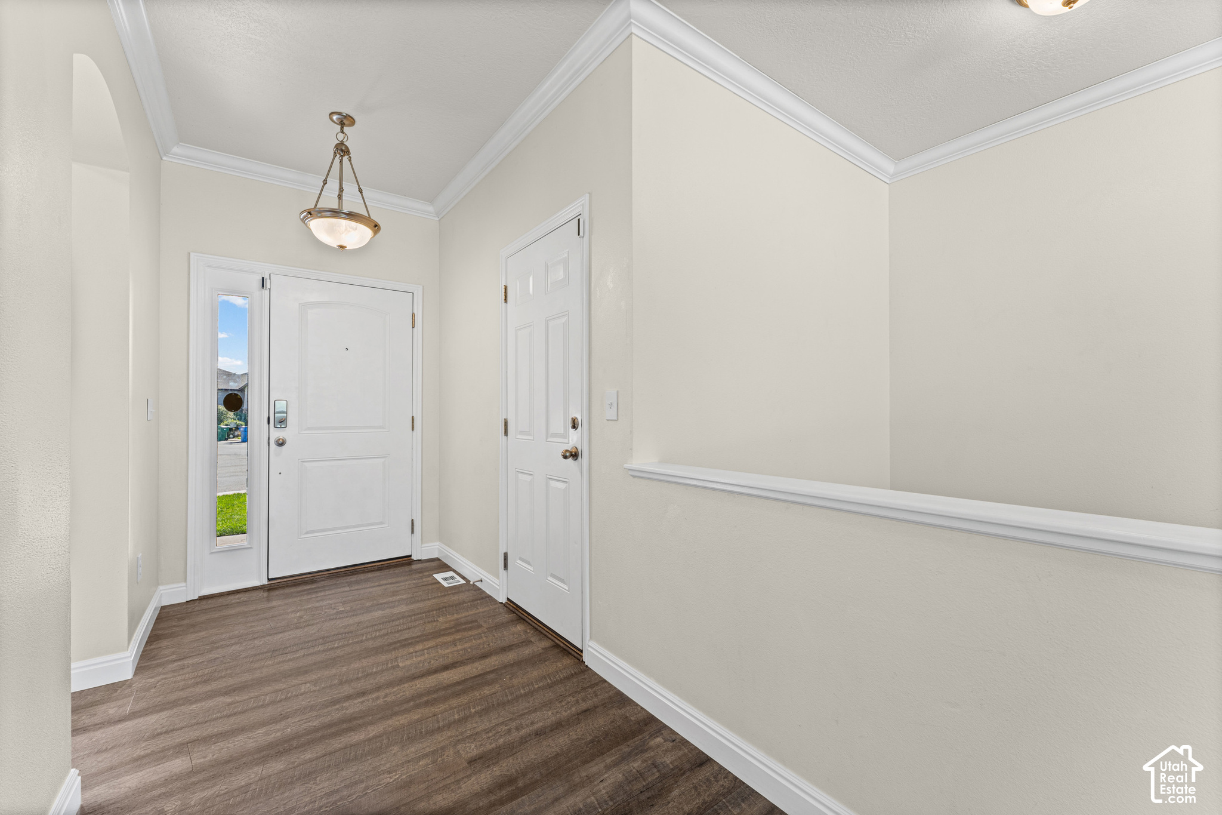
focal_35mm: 14
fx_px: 475
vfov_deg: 81.2
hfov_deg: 104.3
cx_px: 611
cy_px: 408
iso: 250
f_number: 9
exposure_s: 1/4
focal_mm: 14
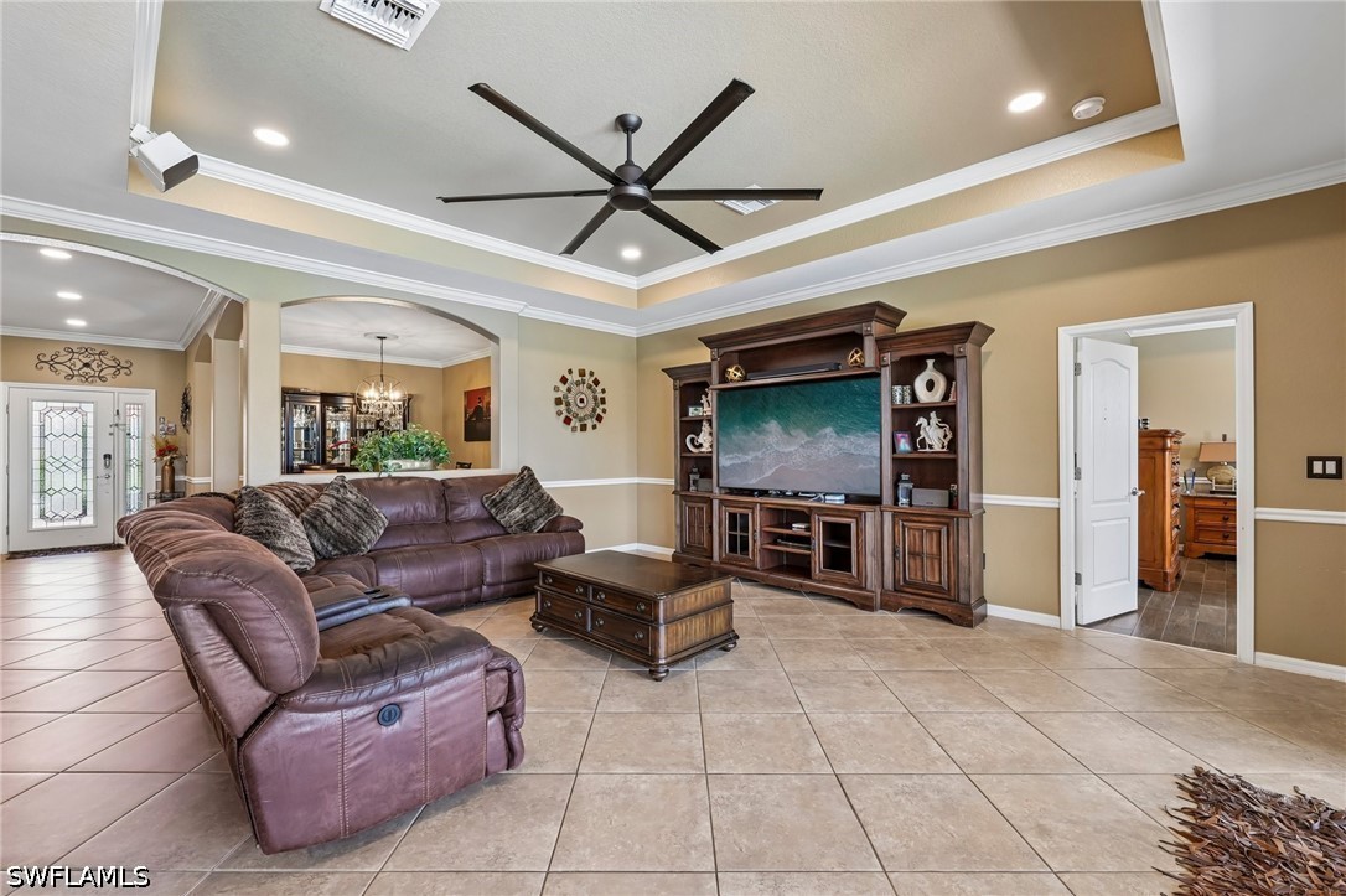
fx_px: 523
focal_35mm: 14
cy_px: 448
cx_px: 673
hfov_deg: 104.3
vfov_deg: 81.2
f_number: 8
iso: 400
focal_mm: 14
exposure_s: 1/6
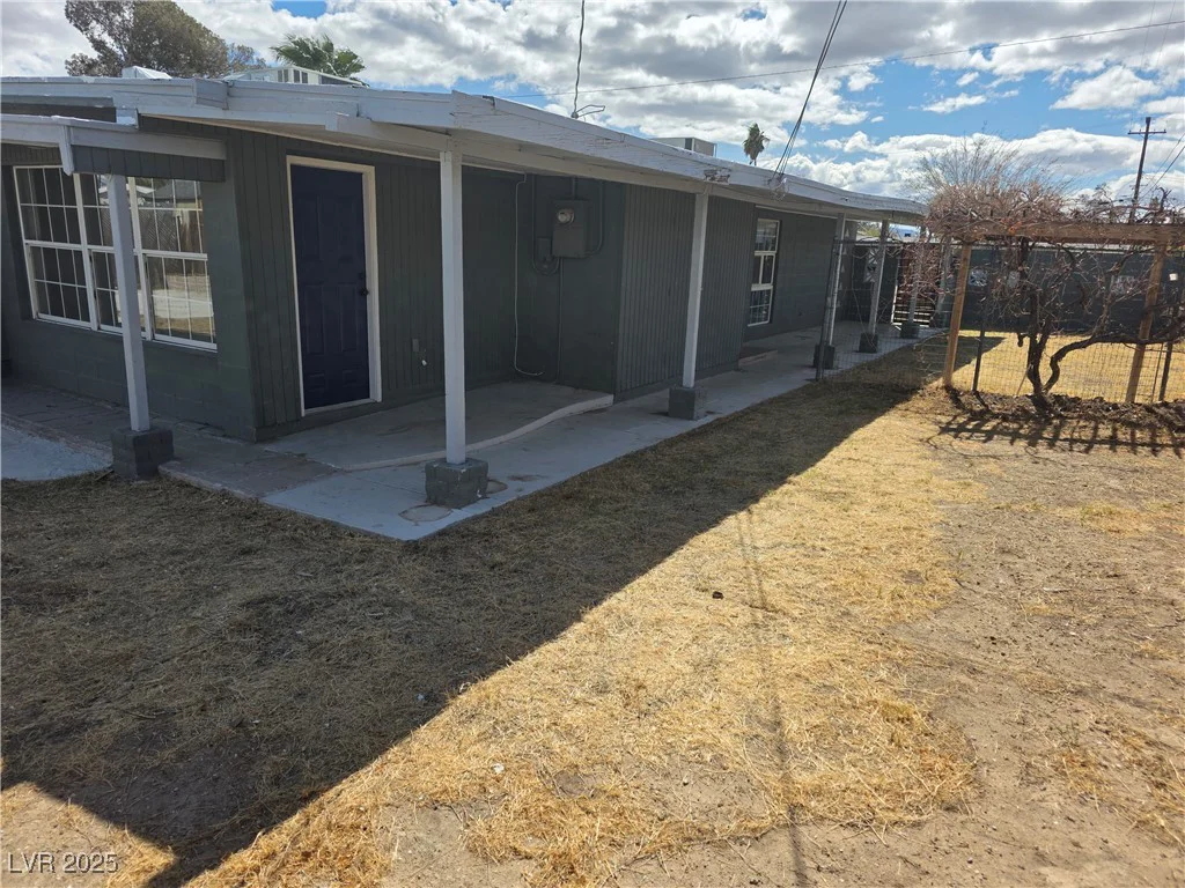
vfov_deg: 58.9
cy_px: 444
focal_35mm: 23
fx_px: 787
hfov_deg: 73.9
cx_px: 592
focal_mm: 6.3
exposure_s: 1/7061
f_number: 1.7
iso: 80
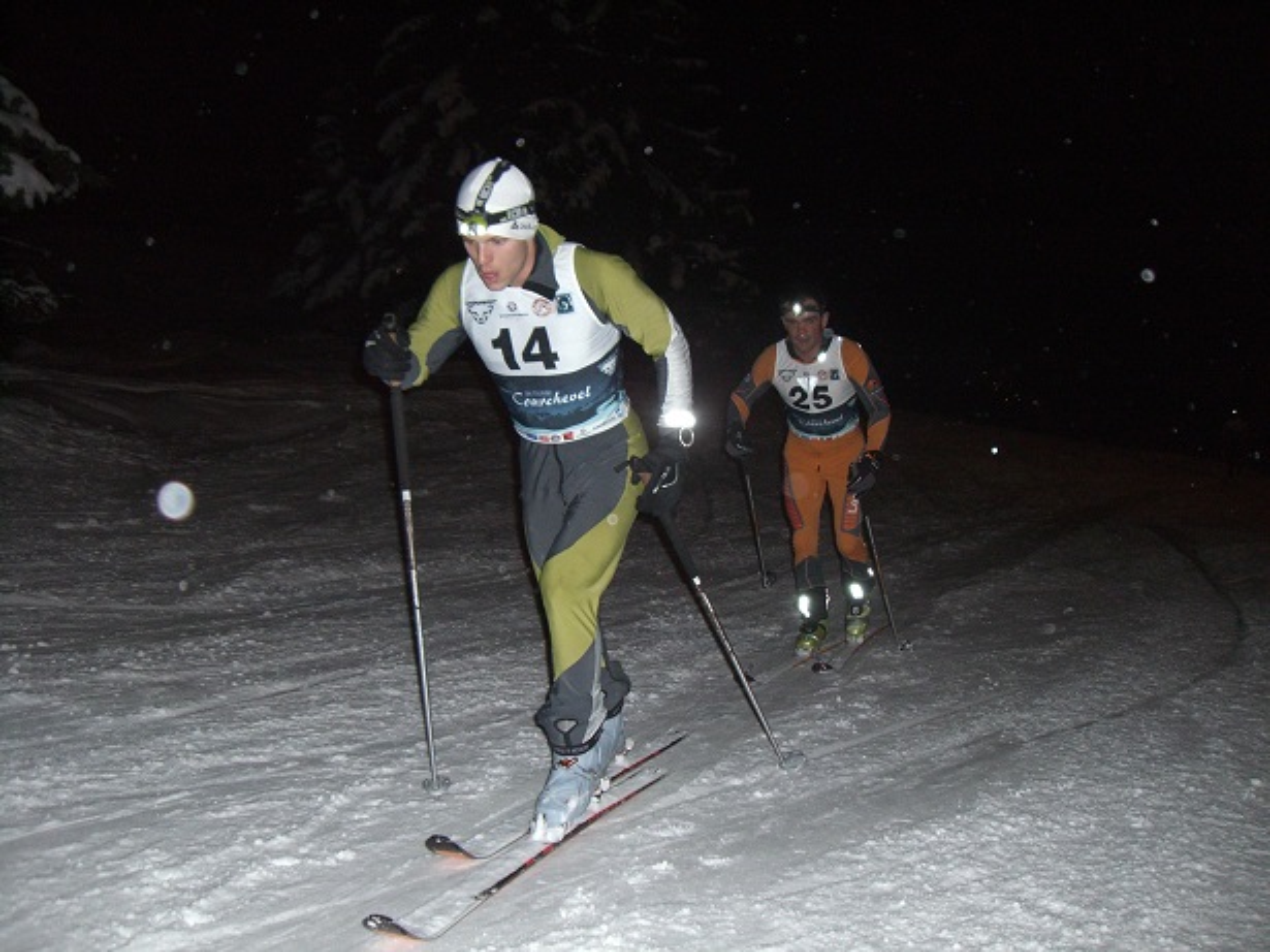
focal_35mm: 38
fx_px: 1394
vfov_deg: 37.7
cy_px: 476
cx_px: 635
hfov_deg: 49.0
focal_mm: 6.2
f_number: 2.7
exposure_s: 1/60
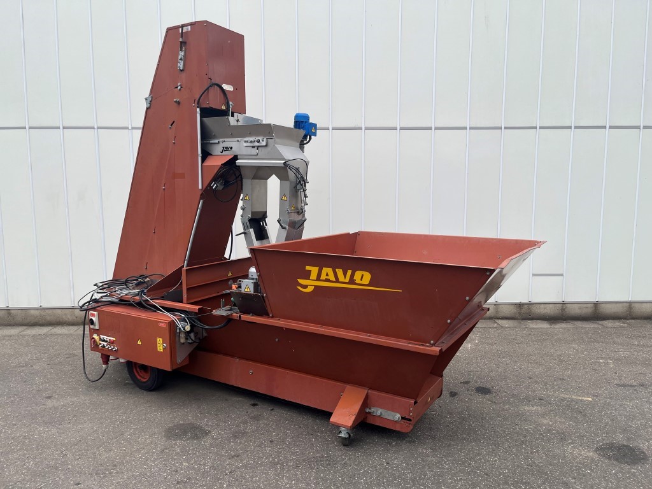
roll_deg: +1.0
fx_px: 490
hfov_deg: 67.3
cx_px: 326
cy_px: 244
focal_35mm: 26
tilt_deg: -9.7
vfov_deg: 53.1
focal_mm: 5.1
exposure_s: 1/1802
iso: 50
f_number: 1.6
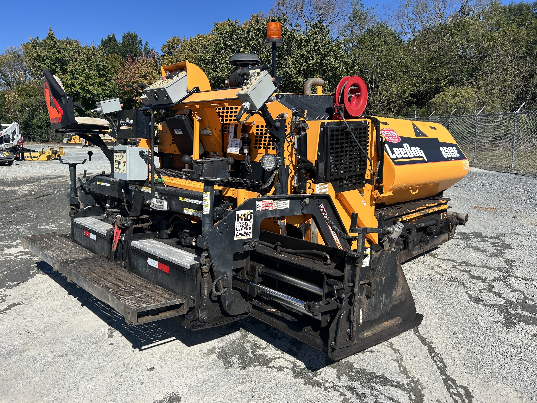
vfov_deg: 53.1
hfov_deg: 67.3
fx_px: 403
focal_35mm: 26
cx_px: 268
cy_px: 202
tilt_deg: -9.4
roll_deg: +1.4
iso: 50
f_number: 1.5
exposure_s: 1/3831
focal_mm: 5.7
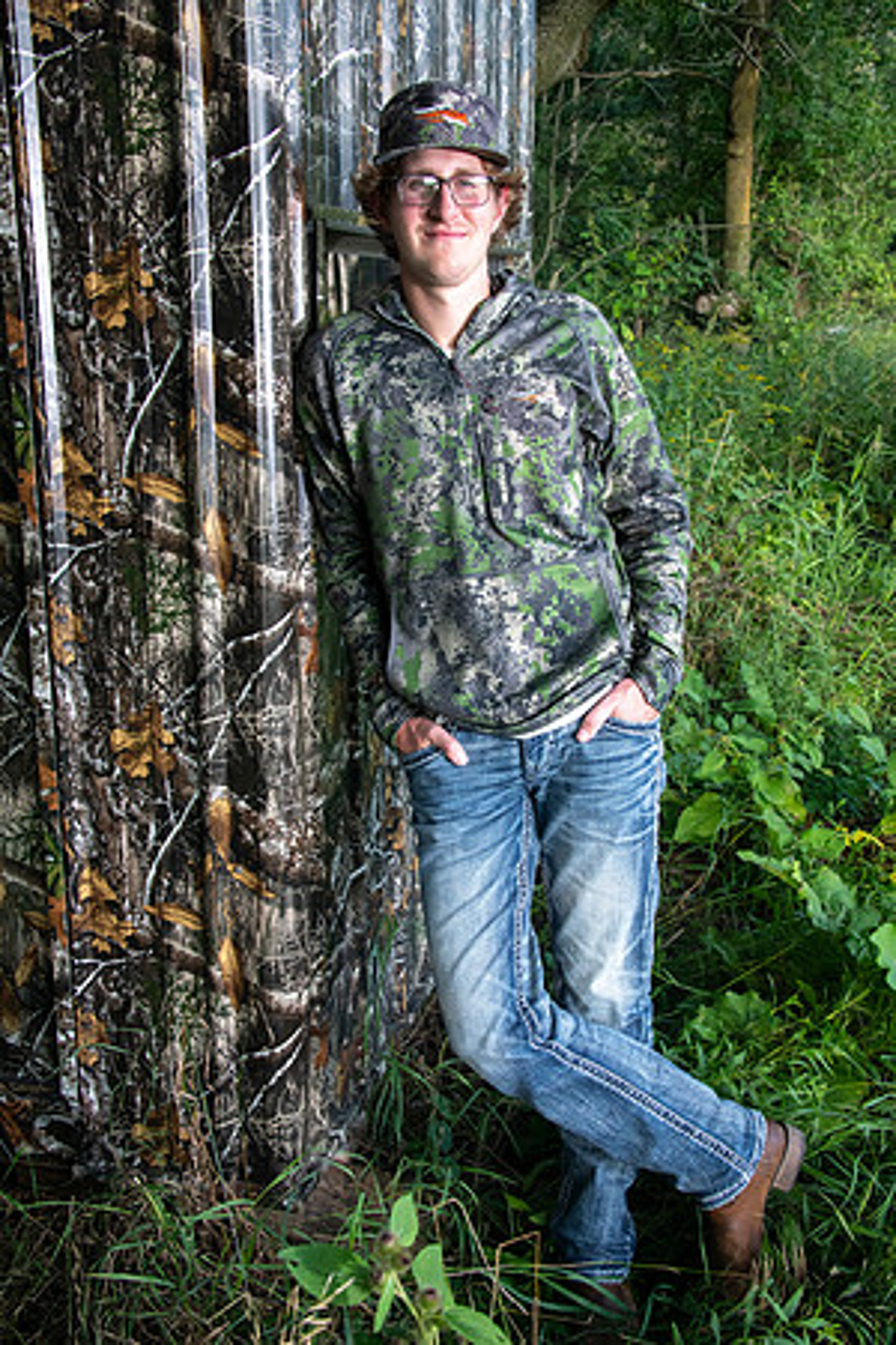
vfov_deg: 46.4
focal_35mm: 42
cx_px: 448
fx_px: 1568
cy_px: 672
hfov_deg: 31.9
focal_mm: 42
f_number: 9
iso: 1600
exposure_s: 1/160
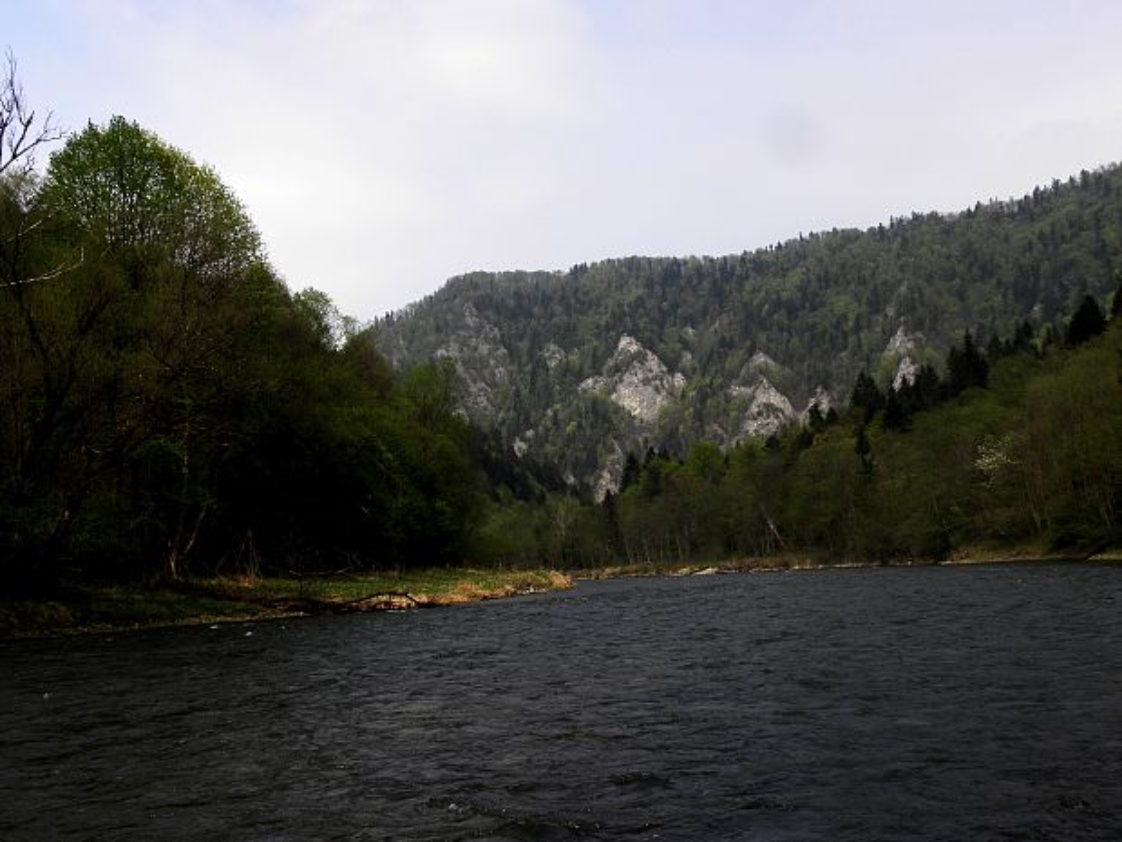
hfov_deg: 42.9
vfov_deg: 32.9
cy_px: 421
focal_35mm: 44
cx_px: 561
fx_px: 1426
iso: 64
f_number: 5.6
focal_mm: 7.87
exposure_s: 1/200
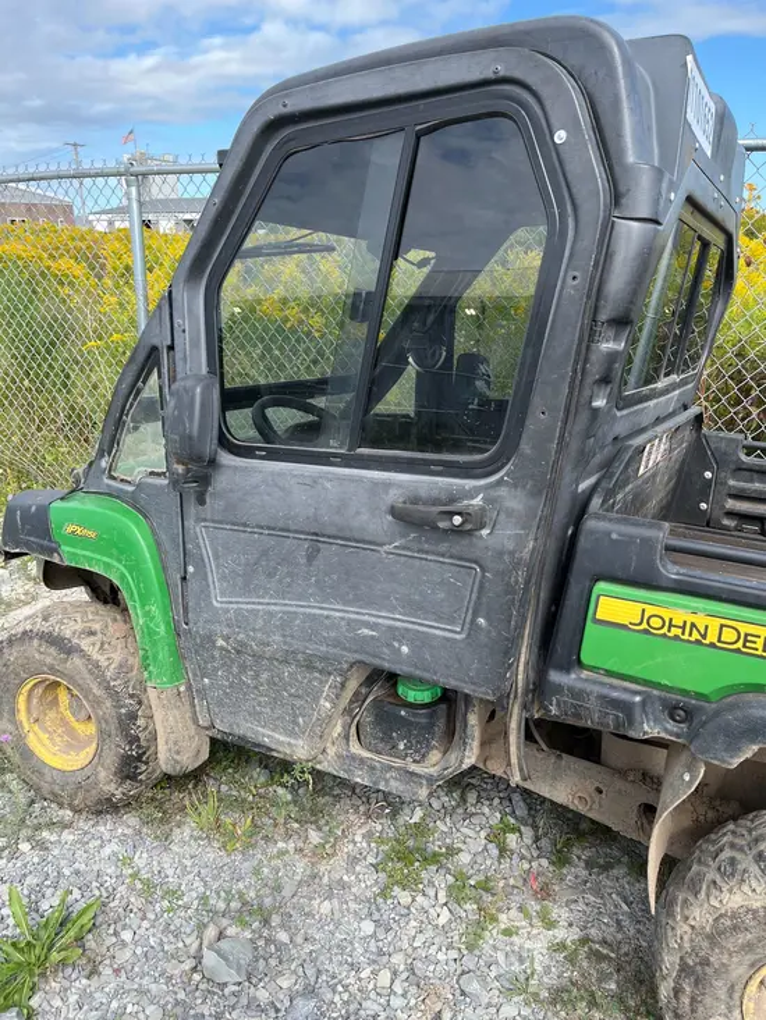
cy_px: 510
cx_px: 383
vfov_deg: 67.3
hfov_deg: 53.1
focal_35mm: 26
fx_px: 767
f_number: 1.6
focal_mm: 5.1
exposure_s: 1/1212
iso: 50
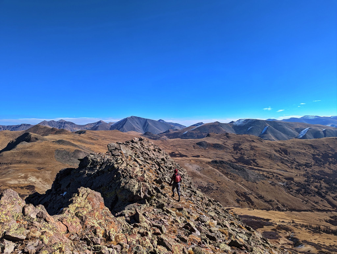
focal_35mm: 24
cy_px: 127
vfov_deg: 56.9
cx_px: 168
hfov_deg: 71.5
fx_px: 234
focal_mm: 6.81
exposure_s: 1/1919
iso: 44
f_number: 1.85
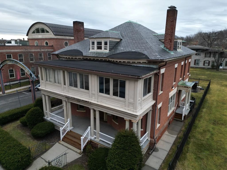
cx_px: 114
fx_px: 157
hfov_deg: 71.6
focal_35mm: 24
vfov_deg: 56.8
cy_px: 85
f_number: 1.7
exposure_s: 1/60
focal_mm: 6.72
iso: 100
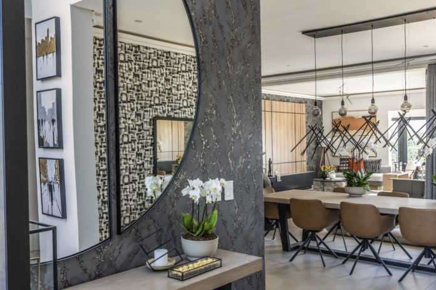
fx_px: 436
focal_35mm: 36
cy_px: 145
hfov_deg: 53.1
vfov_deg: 36.9
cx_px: 218
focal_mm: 24
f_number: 6.3
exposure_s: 1/200
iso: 1250
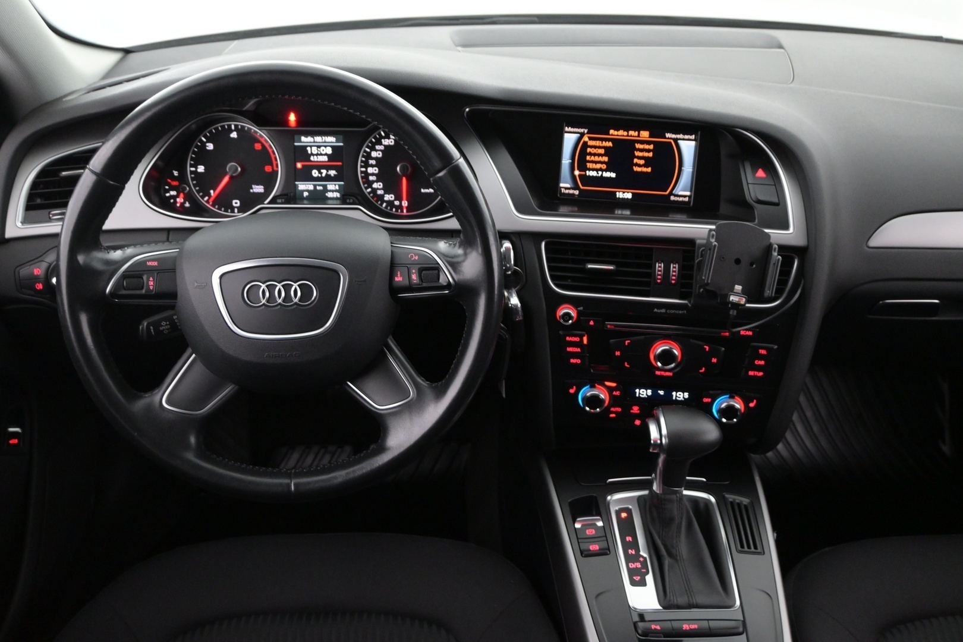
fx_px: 903
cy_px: 321
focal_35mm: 34
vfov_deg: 39.1
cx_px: 482
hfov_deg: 56.1
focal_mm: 22.5
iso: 2800
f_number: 4
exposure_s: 1/40
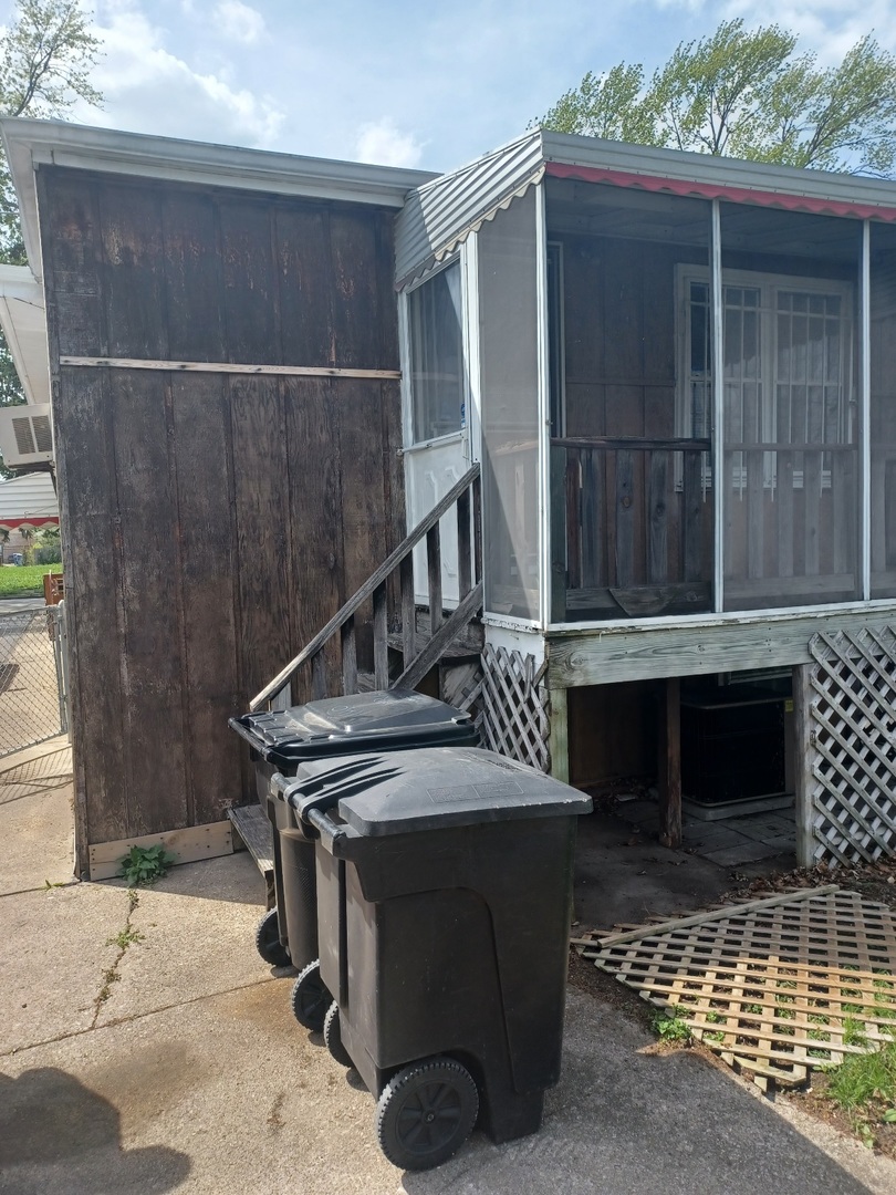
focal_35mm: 25
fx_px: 863
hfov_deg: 54.9
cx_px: 448
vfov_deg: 69.4
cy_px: 598
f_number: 1.8
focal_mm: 4.6
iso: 32
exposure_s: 1/294
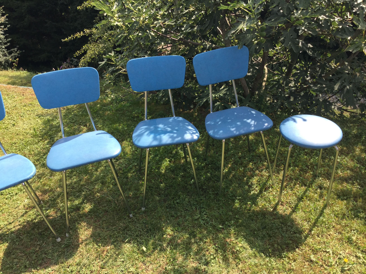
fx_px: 328
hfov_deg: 58.4
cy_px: 137
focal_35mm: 31
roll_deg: +2.0
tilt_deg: -35.1
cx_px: 183
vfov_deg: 45.4
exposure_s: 1/416
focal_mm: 3.3
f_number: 2.4
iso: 25
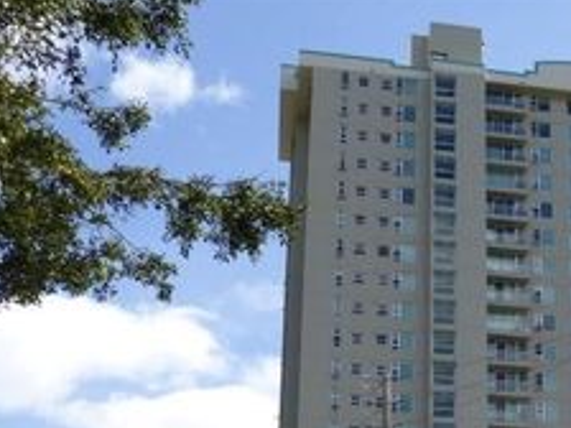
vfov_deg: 20.9
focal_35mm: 67
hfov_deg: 27.6
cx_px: 540
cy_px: 462
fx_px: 1105
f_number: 4
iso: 100
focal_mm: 5.4
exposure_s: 1/800
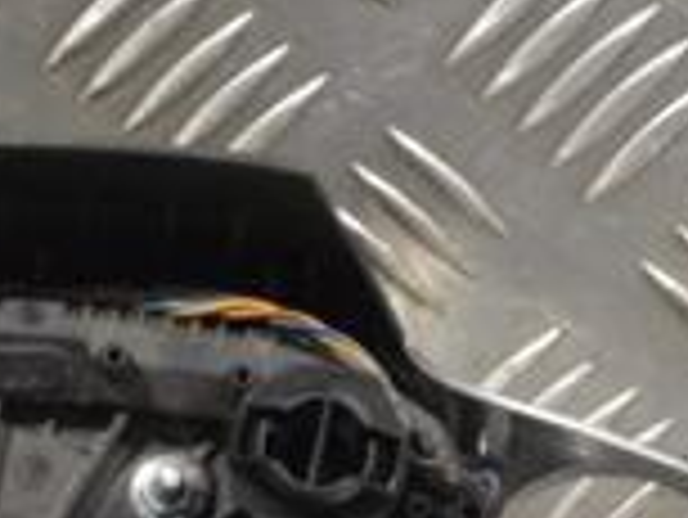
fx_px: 6184
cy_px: 707
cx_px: -162
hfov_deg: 6.3
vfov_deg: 4.8
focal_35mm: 311
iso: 3200
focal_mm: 55
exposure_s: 1/250
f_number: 8
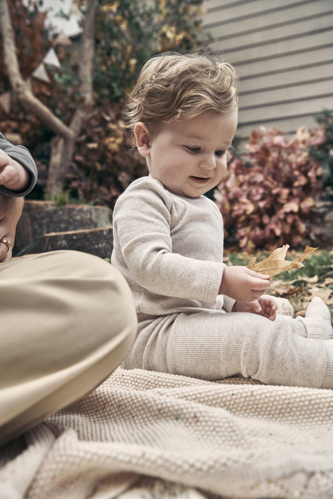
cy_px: 250
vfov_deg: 55.8
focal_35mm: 34
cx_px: 166
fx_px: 472
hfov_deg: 38.9
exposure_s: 1/200
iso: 250
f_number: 5.6
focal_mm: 34
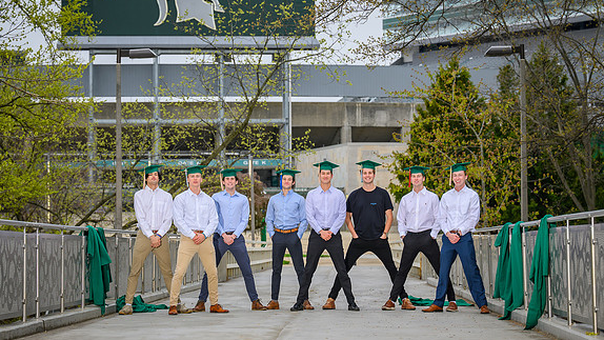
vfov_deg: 11.2
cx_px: 304
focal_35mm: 108
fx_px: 1730
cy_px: 142
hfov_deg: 19.8
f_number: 3.5
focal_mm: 82
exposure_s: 1/200
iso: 100
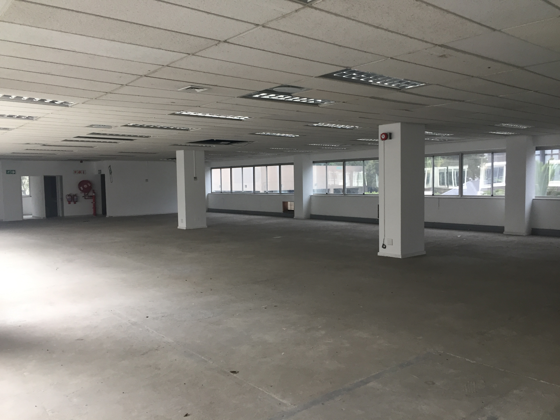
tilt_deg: -5.1
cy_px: 210
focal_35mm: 29
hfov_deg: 61.7
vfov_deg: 48.2
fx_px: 469
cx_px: 280
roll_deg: -0.2
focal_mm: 4.15
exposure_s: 1/33
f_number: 2.2
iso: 40
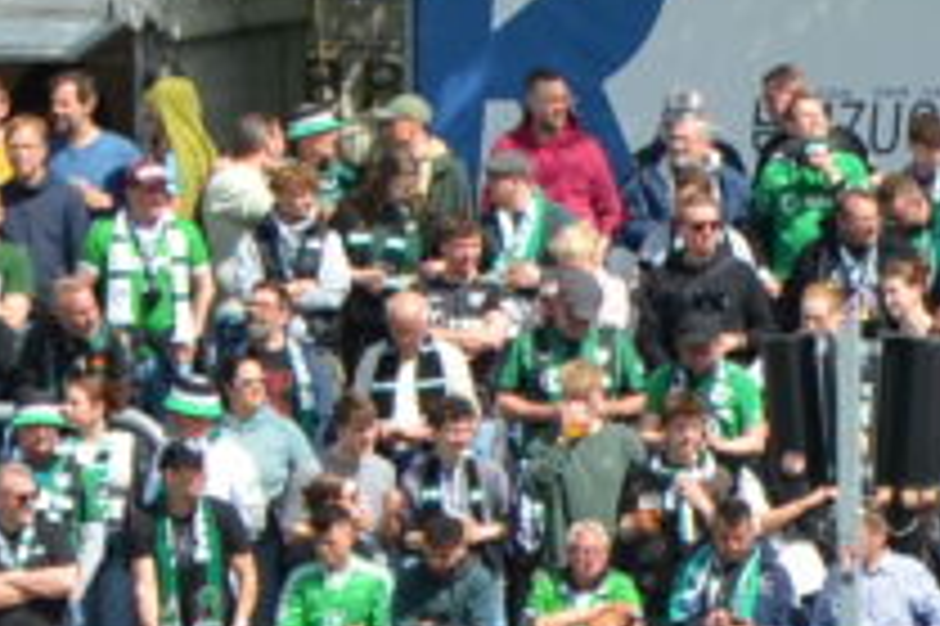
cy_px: 842
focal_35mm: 860
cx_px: 1453
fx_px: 22433
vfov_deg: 1.6
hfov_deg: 2.4
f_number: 6.3
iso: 200
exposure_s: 1/640
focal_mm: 75
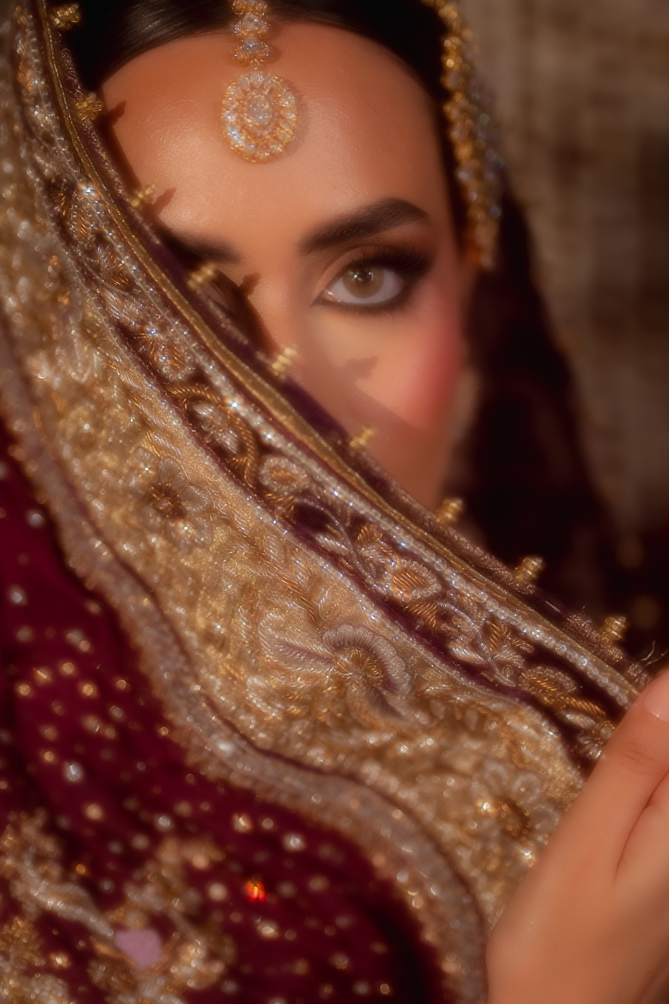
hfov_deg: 18.2
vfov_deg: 27.0
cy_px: 502
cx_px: 334
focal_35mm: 75
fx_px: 2090
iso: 250
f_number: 1.2
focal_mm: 50
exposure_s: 1/160
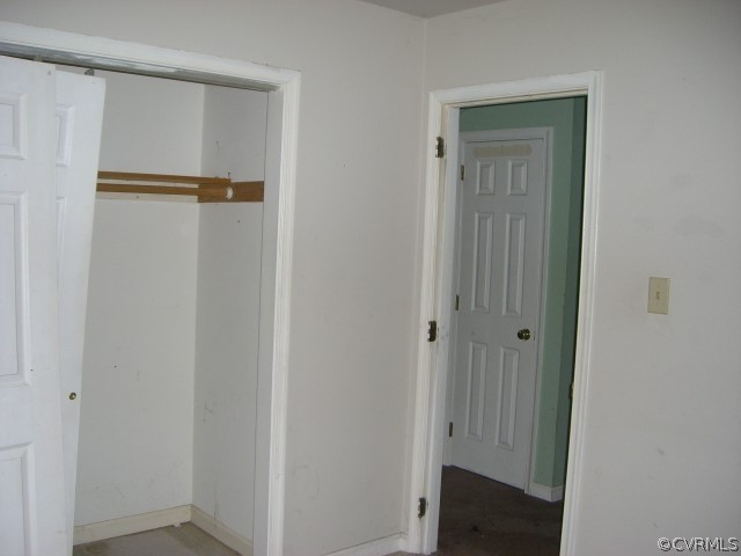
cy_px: 278
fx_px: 813
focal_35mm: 38
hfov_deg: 49.0
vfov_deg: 37.7
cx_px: 370
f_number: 2.7
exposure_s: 1/60
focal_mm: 6.2
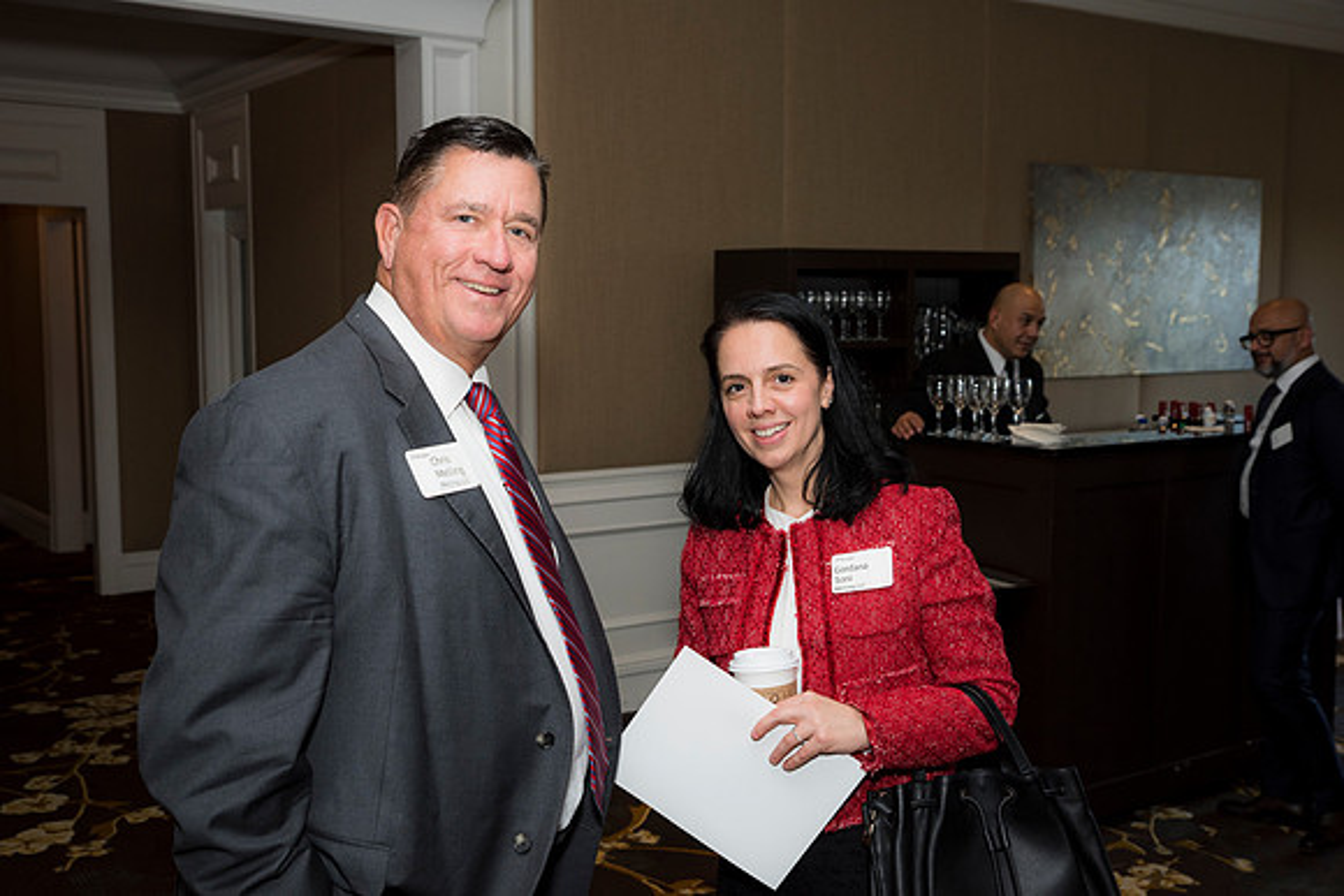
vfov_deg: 33.4
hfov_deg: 48.4
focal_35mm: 40
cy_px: 448
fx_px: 1494
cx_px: 672
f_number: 5.6
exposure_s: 1/125
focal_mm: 40
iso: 800
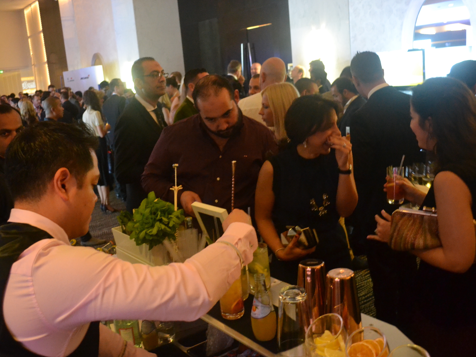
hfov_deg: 51.3
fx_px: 495
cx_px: 220
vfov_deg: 39.6
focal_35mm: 36
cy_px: 190
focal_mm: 20
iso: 3200
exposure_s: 1/40
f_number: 3.8
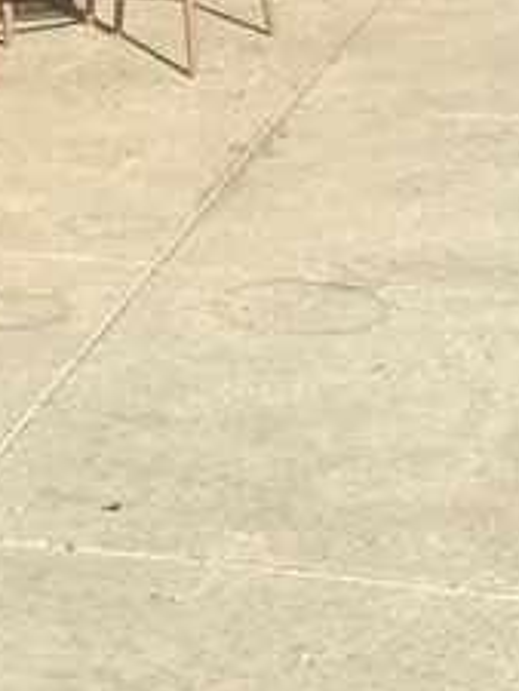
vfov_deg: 13.1
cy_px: -402
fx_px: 2816
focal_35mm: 141
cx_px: 52
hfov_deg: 10.5
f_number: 2.4
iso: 25
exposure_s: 1/3021
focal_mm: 3.3
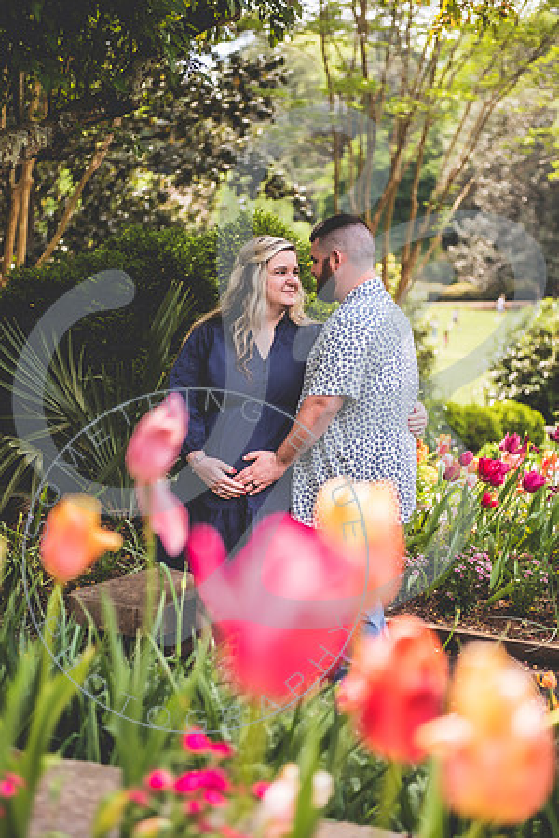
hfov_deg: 19.5
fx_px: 1630
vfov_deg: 28.8
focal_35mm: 70
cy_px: 419
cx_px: 280
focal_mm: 70
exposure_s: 1/500
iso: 50
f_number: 2.8
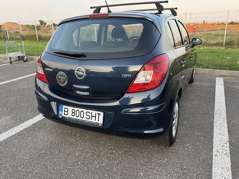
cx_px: 127
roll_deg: +1.3
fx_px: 179
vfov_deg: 53.0
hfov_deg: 67.3
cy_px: 85
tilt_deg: -16.8
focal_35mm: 26
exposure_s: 1/294
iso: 80
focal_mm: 6.76
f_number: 1.78
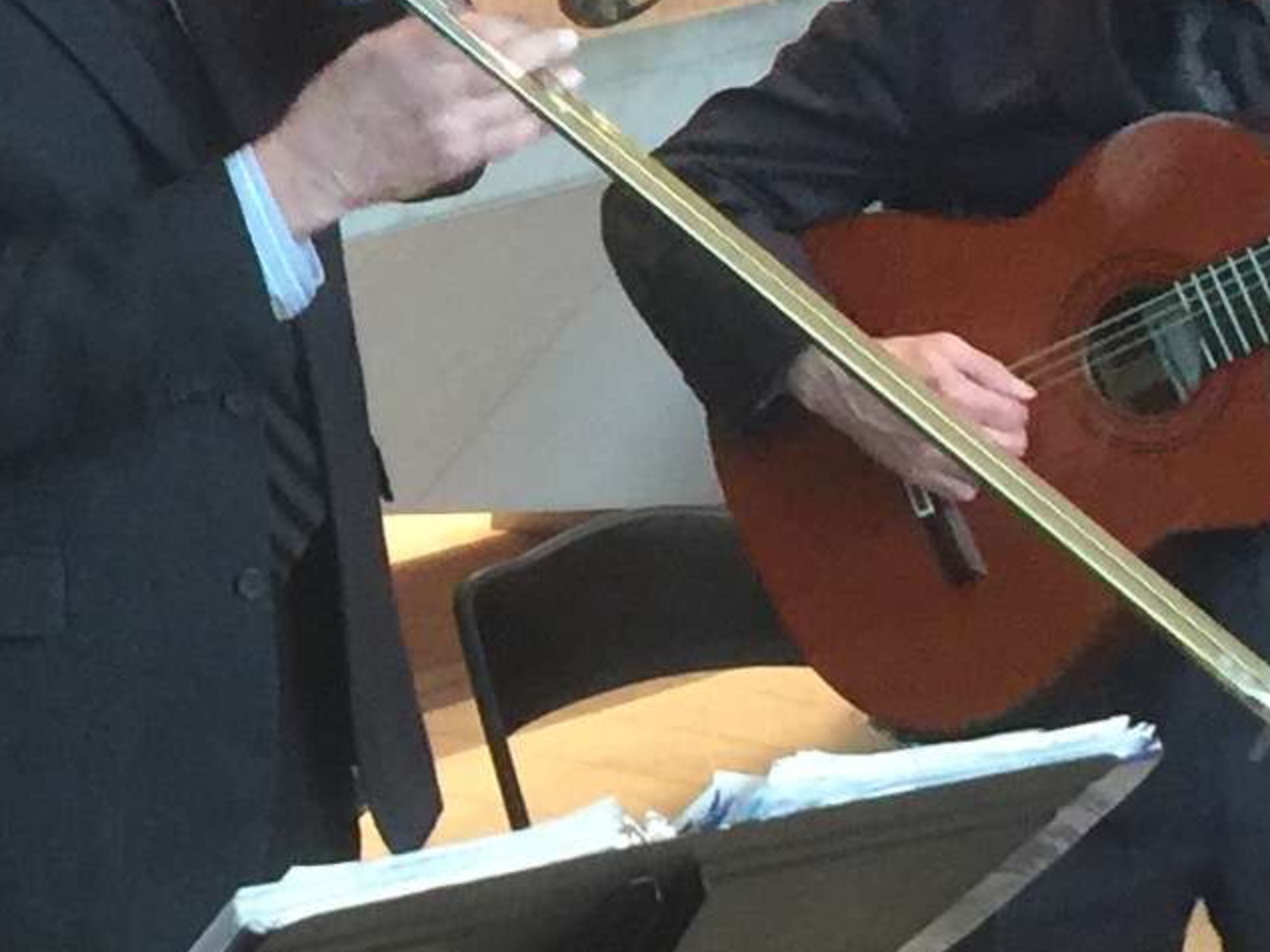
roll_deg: +0.9
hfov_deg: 13.0
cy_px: 406
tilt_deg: -12.2
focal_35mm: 149
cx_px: -114
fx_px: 5466
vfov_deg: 10.0
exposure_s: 1/15
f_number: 2.2
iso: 100
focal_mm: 4.15
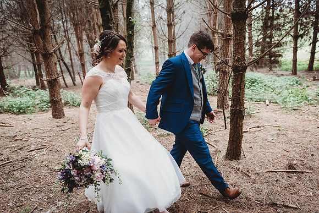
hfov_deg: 67.4
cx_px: 160
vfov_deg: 48.0
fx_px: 239
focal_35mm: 27
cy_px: 106
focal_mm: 27
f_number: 3.5
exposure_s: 1/200
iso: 800
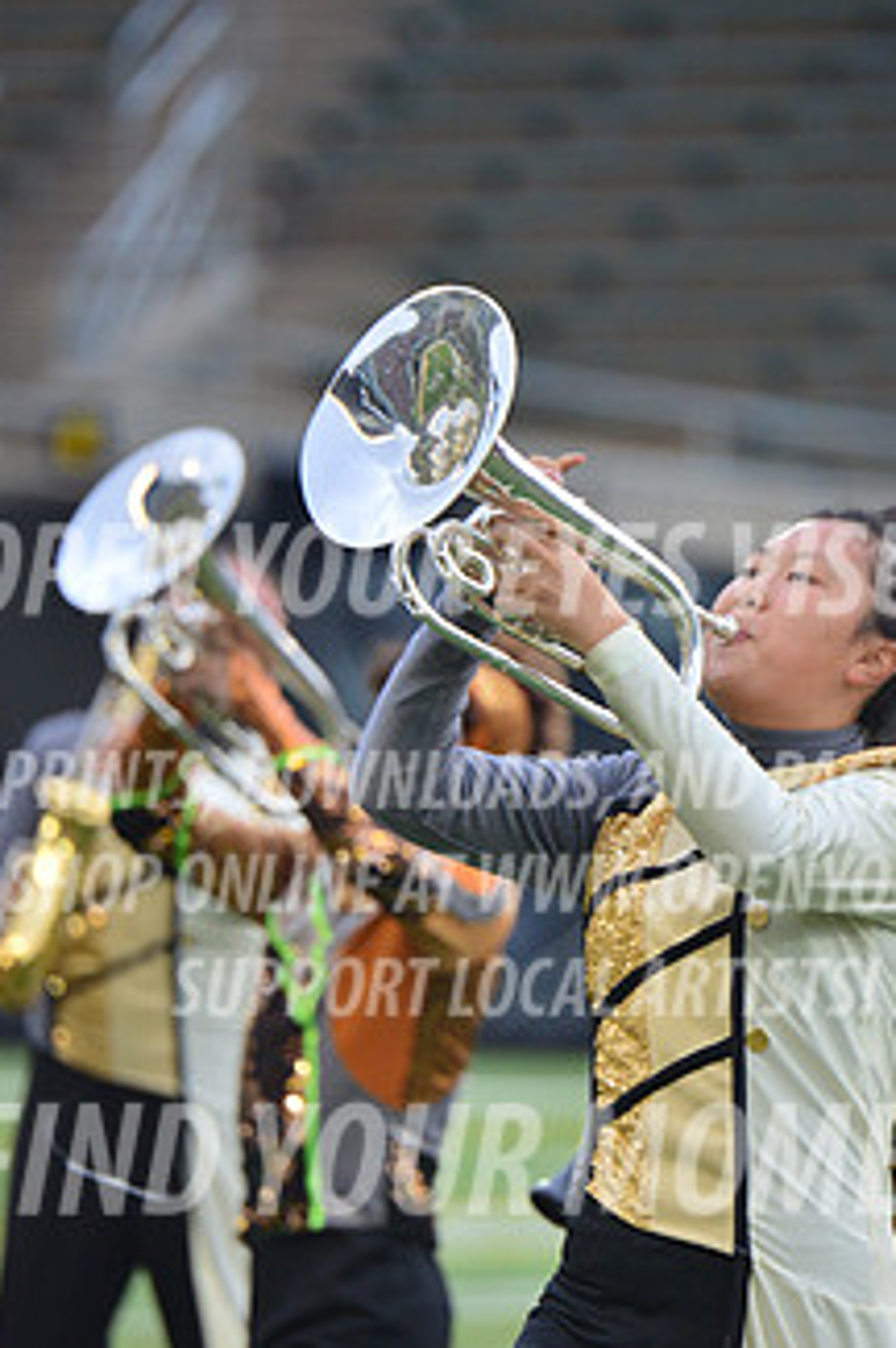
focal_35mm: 553
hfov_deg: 2.5
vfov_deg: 3.7
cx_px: 525
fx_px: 20688
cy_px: 875
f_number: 5.6
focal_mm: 400
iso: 640
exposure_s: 1/500
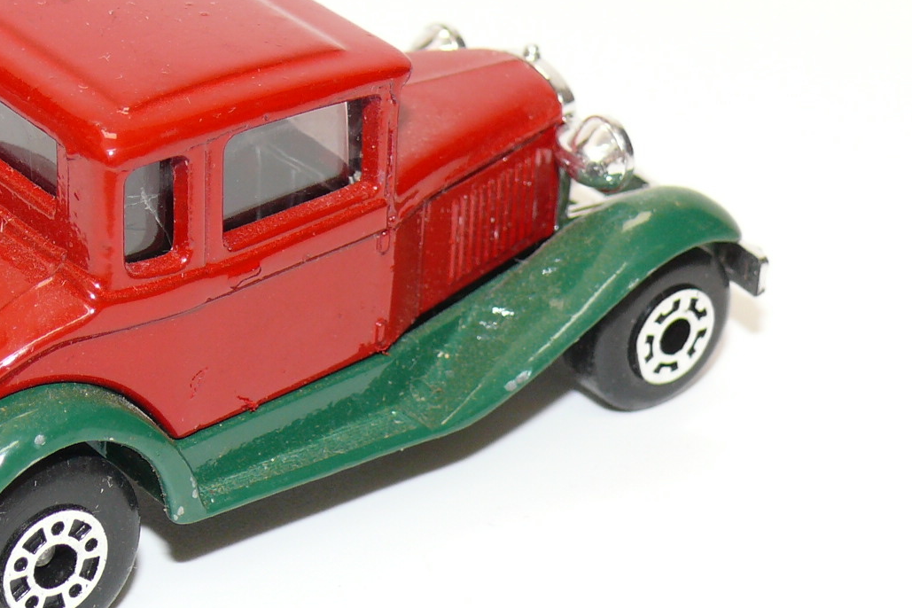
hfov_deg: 14.2
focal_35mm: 144
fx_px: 3648
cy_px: 236
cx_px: 206
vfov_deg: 9.5
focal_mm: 12.5
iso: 100
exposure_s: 1/30
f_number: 4
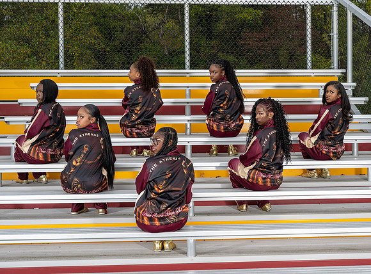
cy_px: 103
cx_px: 241
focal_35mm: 58
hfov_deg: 33.4
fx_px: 614
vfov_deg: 25.1
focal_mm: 40
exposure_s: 1/100
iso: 40
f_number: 6.3
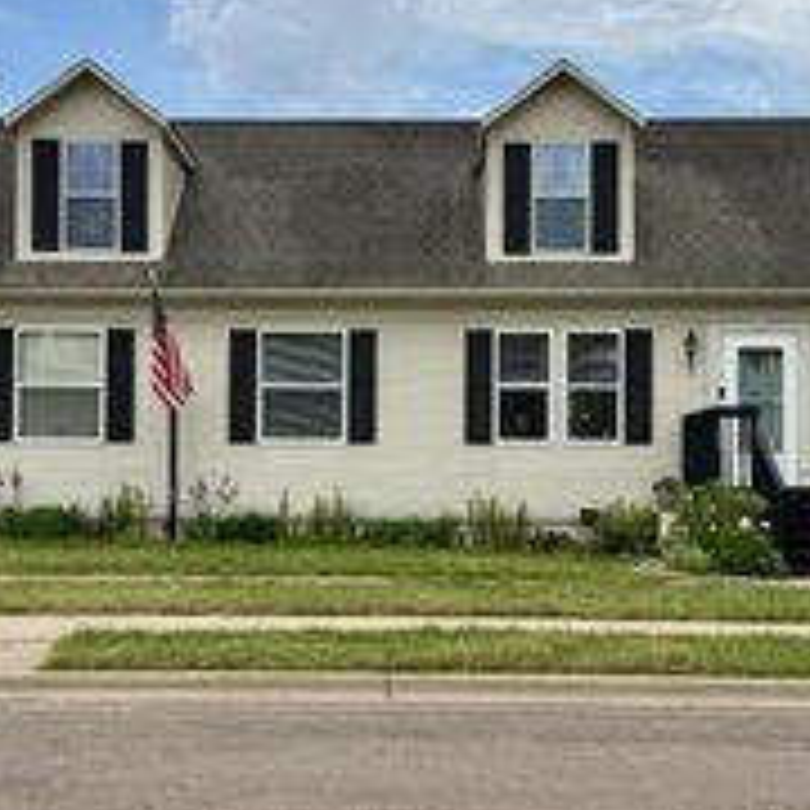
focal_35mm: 59
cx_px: 392
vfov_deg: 29.1
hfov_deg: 29.1
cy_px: 425
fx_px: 1562
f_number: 1.78
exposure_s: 1/3584
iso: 80
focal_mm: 6.76
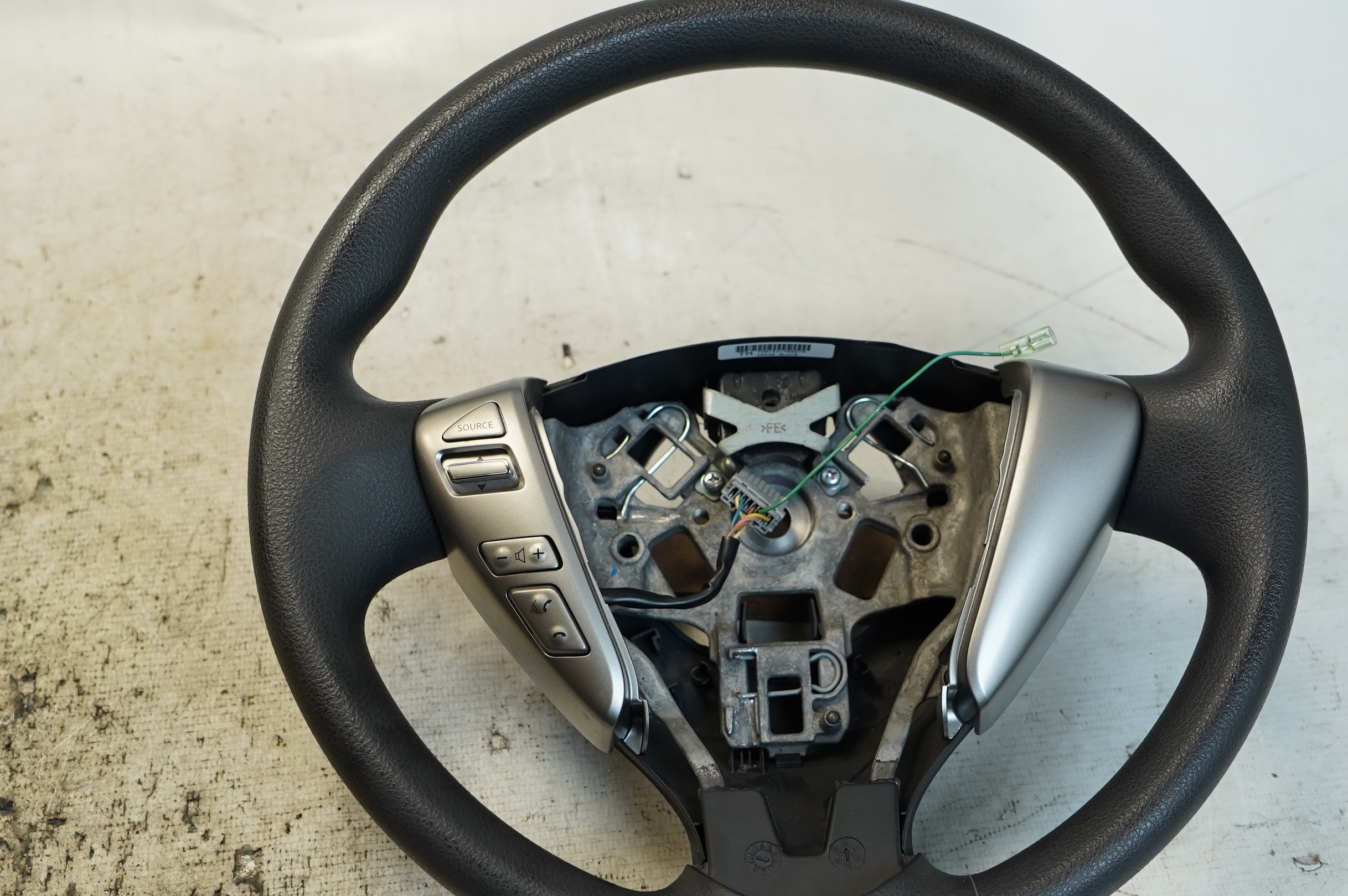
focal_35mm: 42
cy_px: 485
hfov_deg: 46.3
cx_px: 771
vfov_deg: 31.8
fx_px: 1571
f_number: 4
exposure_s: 1/160
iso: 500
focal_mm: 23
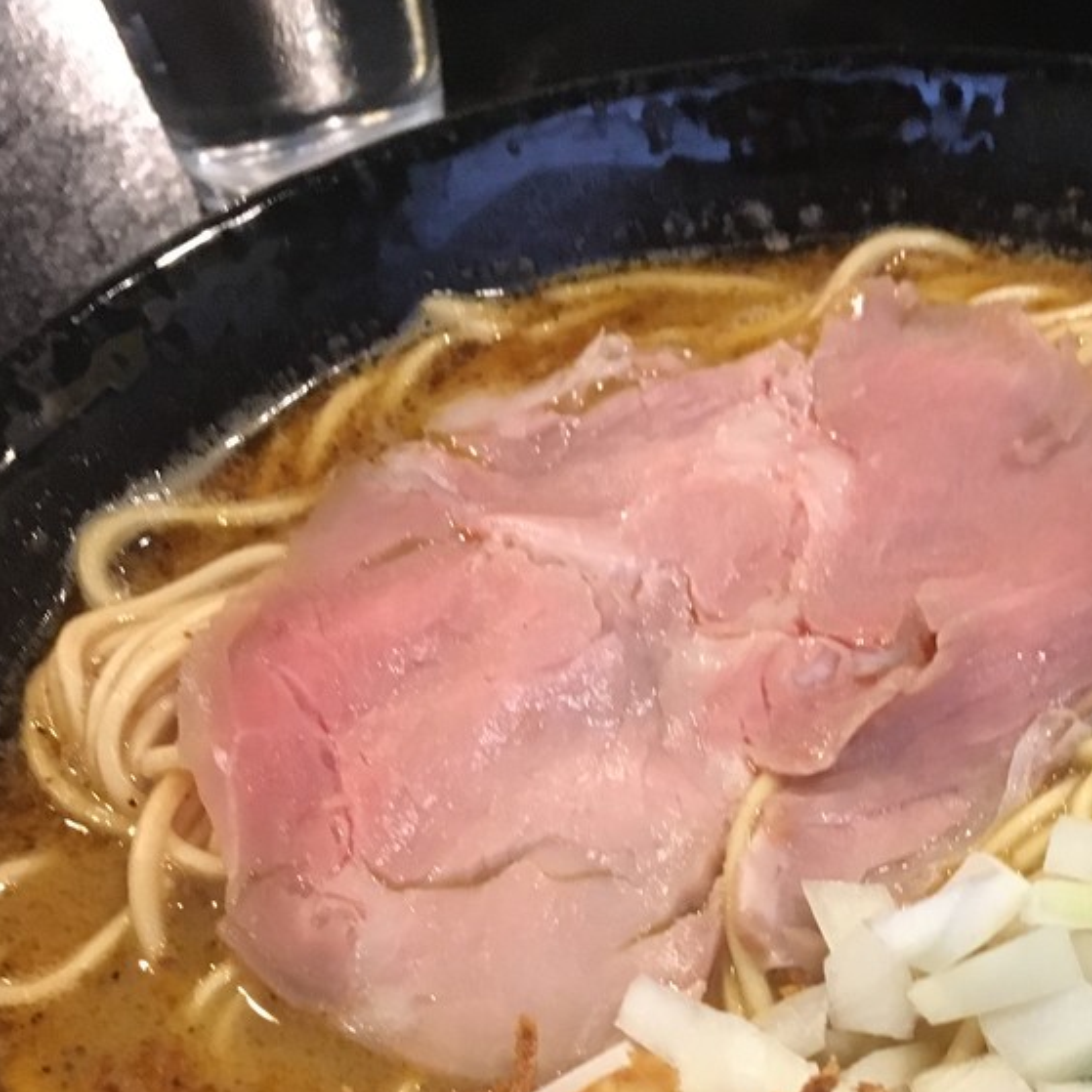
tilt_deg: -52.8
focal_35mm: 55
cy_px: 883
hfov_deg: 30.6
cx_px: 813
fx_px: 1963
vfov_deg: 30.3
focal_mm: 4.15
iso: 250
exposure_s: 1/15
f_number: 2.2
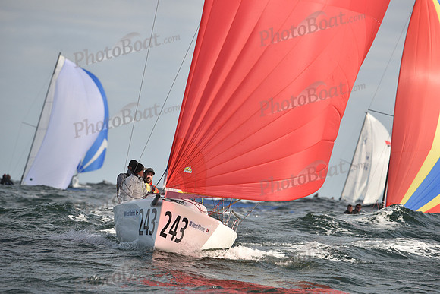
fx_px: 4156
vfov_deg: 4.0
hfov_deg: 6.1
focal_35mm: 340
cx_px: 220
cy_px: 147
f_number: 6.3
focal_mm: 340
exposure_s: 1/1600
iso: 320
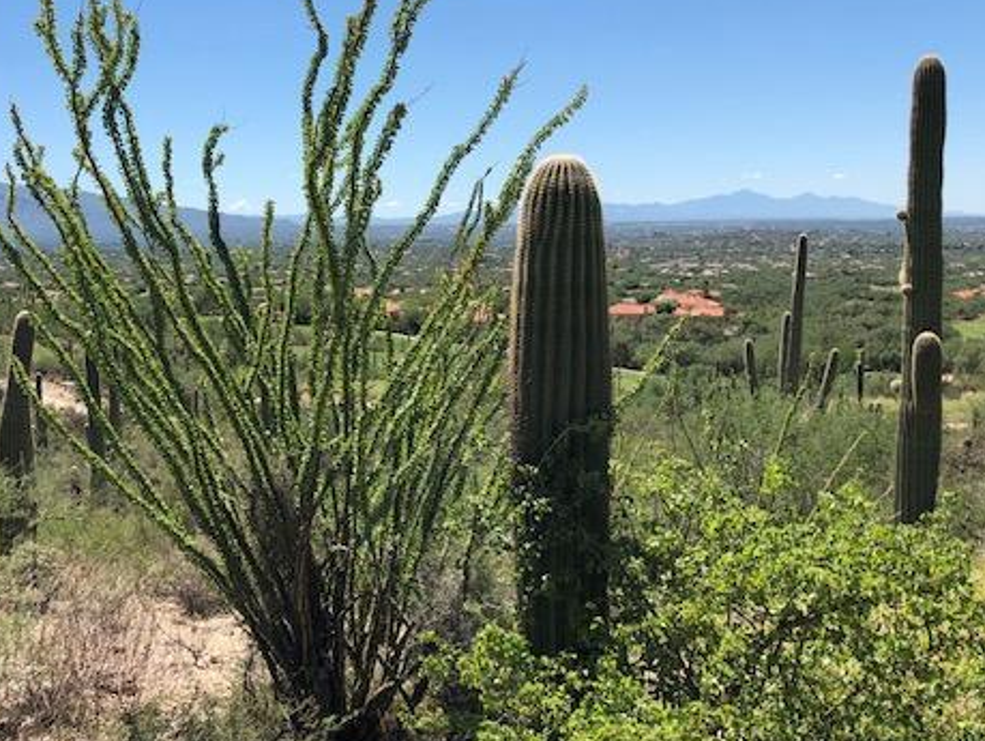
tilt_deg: -8.7
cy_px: 384
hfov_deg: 47.7
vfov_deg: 36.9
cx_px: 414
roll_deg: +1.1
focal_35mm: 39
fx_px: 1111
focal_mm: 3.99
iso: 20
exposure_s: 1/1919
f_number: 1.8
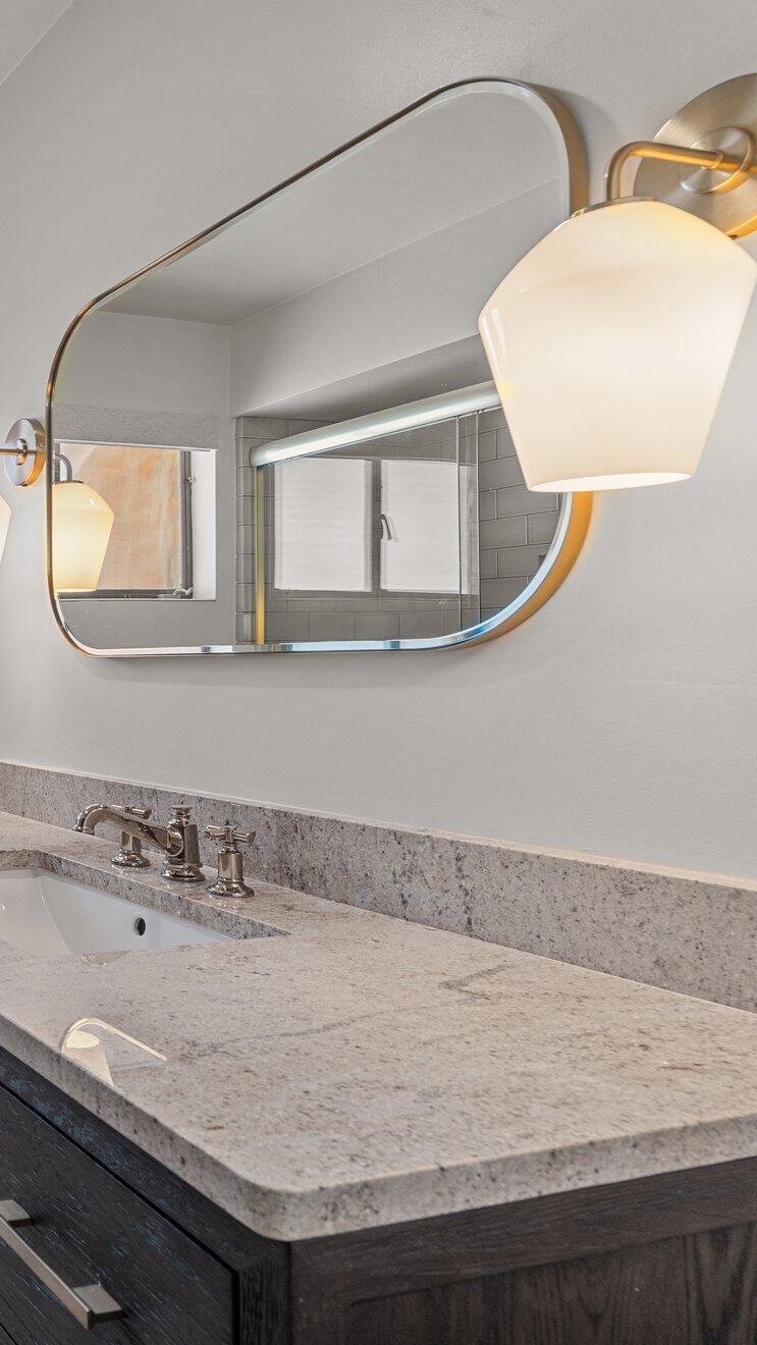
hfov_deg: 31.4
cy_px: 665
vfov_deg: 68.9
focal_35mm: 27
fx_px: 979
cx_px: -253
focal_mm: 16.9
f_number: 8
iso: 400
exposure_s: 1/13
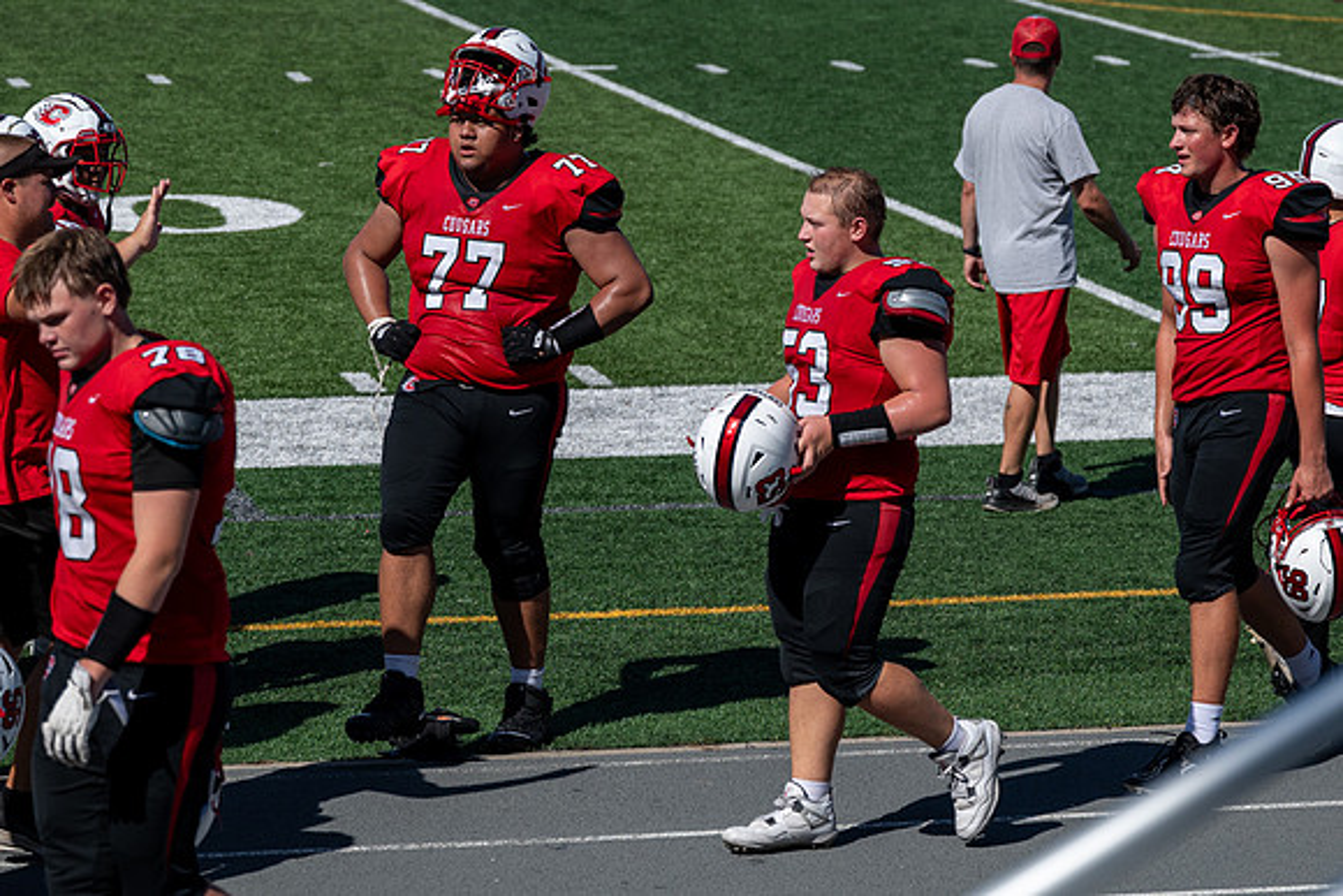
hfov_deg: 12.7
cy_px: 176
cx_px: 738
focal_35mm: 161
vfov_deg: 8.5
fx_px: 6021
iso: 100
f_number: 3.2
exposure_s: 1/3200
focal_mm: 70
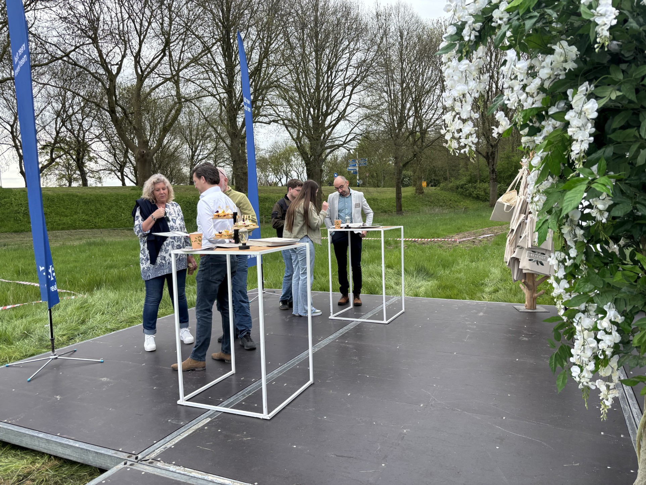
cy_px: 242
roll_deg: +2.1
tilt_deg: -4.7
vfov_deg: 53.1
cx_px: 323
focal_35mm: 26
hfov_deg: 67.3
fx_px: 485
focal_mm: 5.96
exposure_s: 1/1080
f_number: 1.6
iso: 50
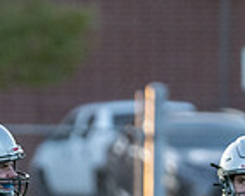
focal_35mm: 1162
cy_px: 287
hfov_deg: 1.7
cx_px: -210
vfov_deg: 1.3
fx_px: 8437
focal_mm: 200
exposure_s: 1/1250
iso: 800
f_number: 2.8
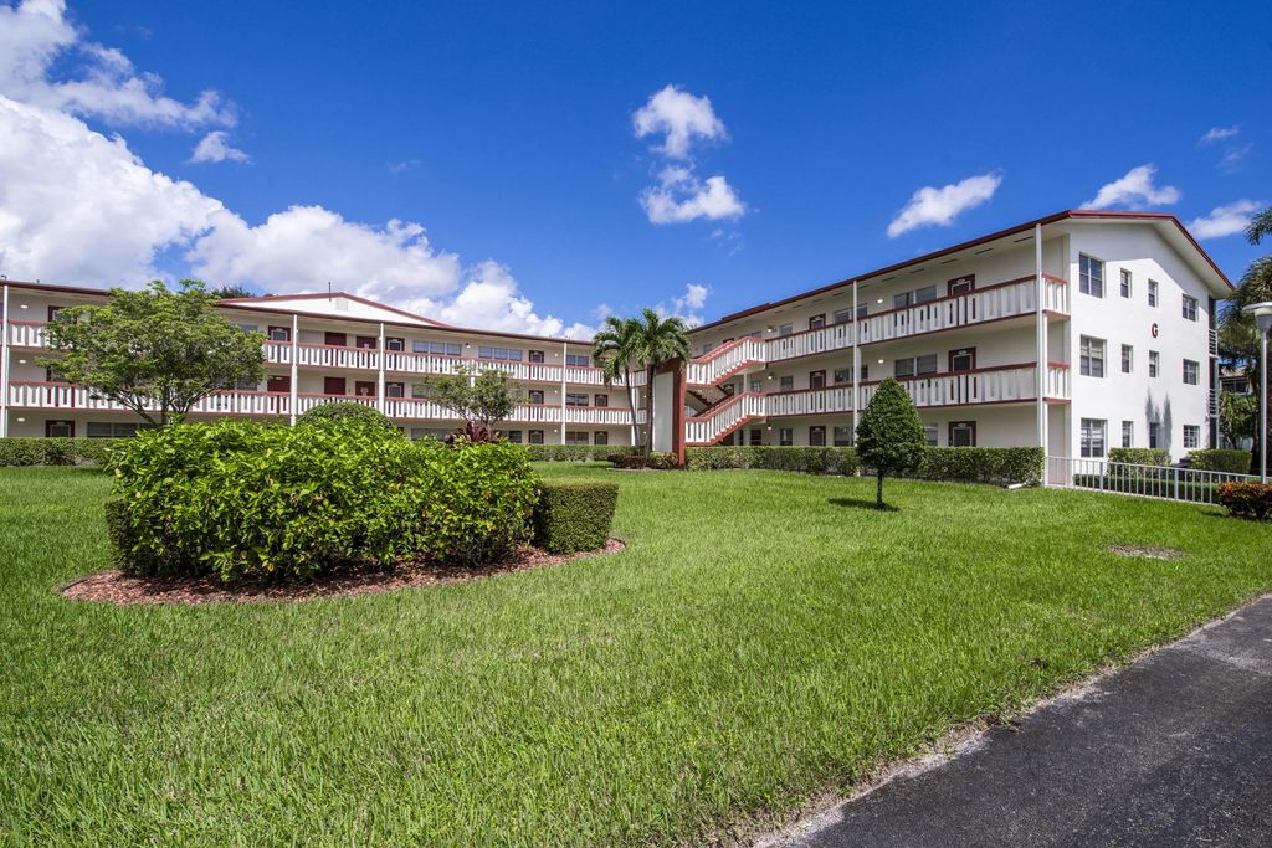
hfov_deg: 100.4
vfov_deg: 77.3
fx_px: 530
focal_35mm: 15
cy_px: 424
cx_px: 636
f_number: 8
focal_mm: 15
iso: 100
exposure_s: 1/500
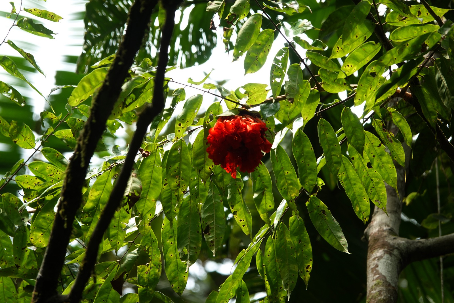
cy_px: 152
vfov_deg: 3.7
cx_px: 227
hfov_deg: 5.6
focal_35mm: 371
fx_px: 4679
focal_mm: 135.89
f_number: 4
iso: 250
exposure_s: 1/125
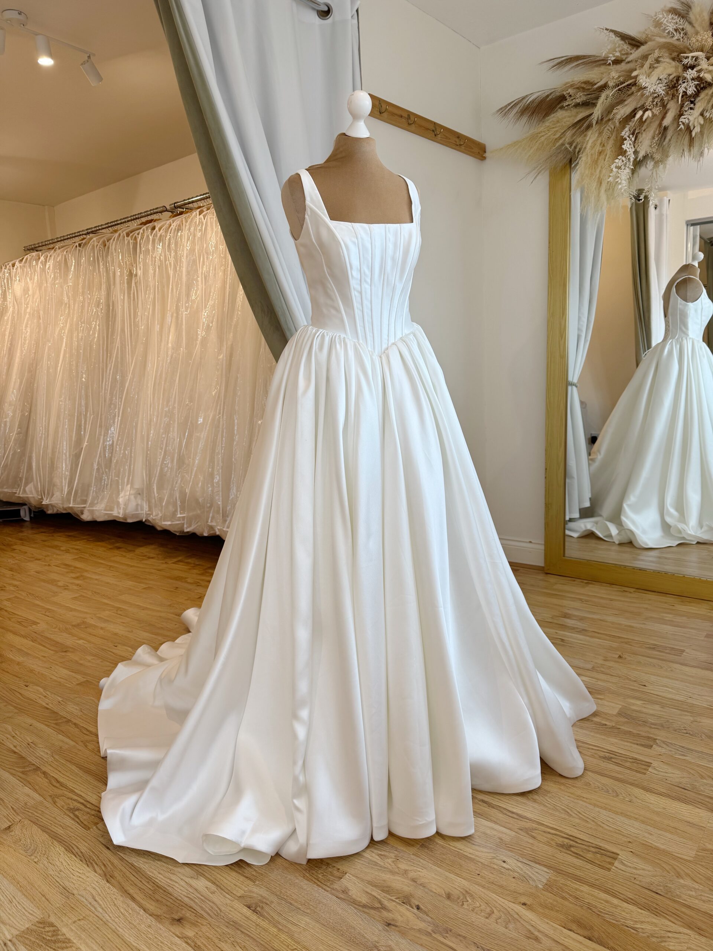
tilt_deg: -9.3
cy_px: 476
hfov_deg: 56.8
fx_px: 659
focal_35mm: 24
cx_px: 356
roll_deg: +3.2
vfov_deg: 71.6
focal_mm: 6.76
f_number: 1.78
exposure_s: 1/121
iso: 64
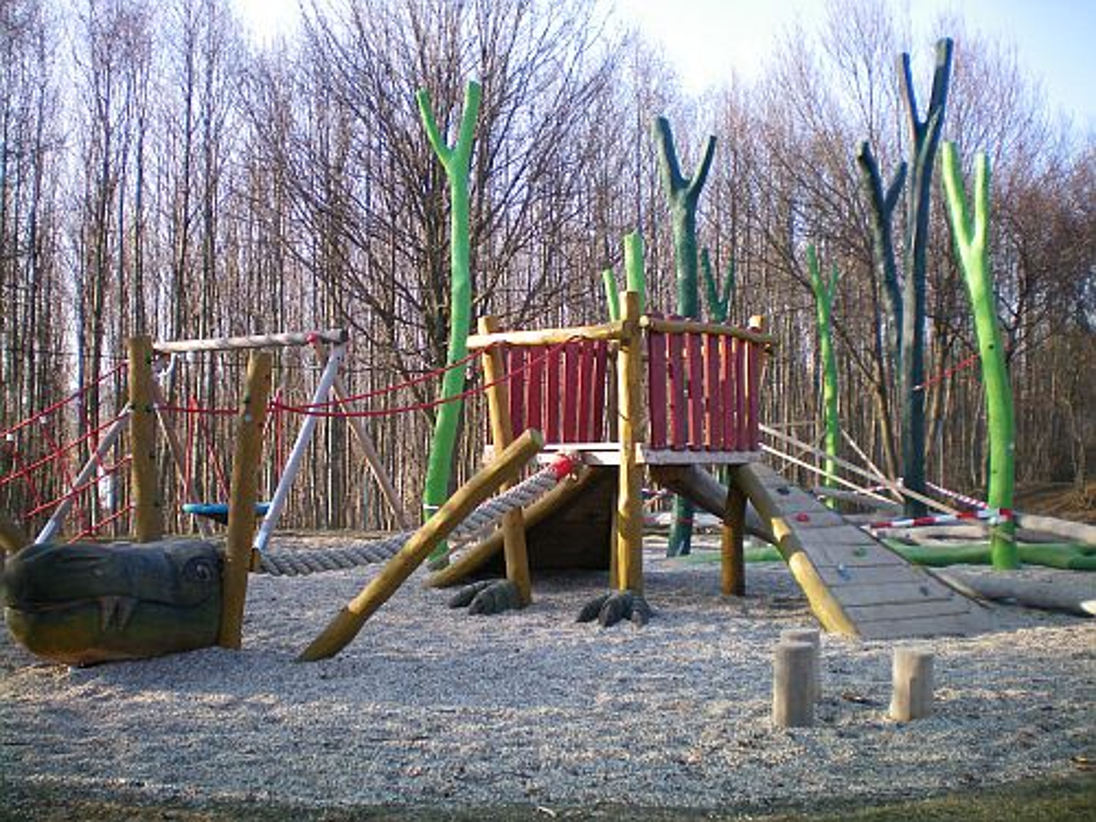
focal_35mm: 38
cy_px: 411
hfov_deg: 49.0
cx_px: 548
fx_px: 1203
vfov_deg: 37.7
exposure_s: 1/160
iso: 64
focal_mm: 6.3
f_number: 3.1
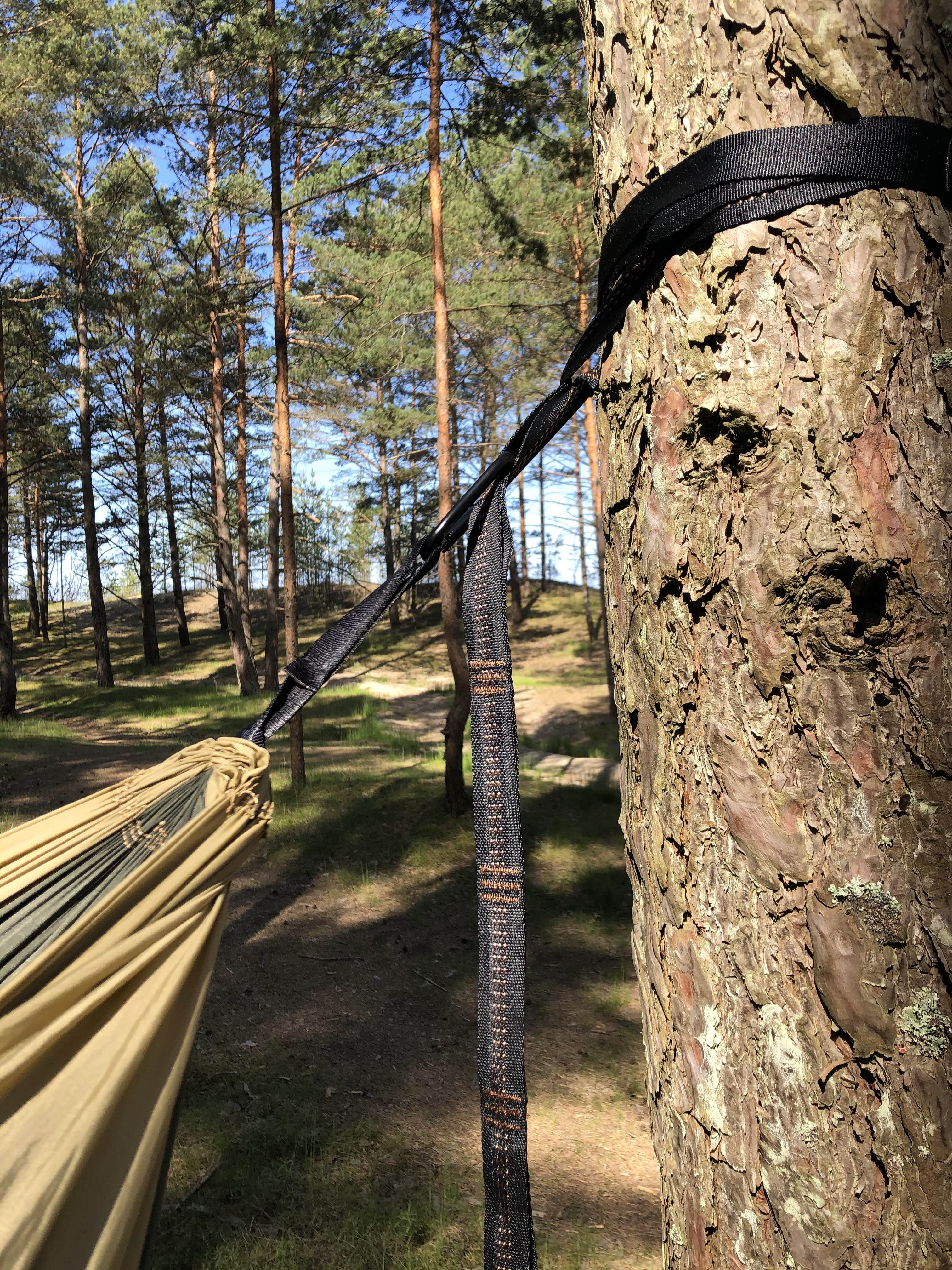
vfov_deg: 63.4
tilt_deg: -1.6
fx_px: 1027
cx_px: 476
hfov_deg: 49.7
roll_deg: +1.2
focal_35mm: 28
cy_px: 635
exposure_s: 1/585
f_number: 1.8
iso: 20
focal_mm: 3.99
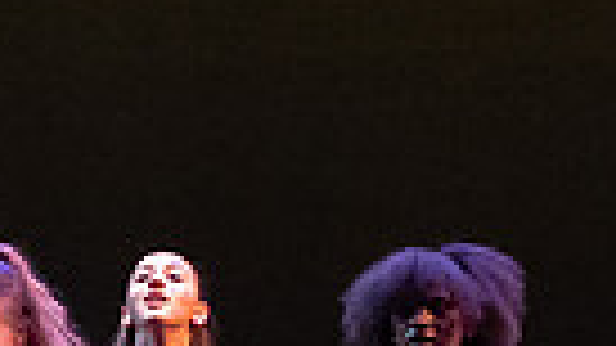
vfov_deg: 3.7
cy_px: 585
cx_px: -184
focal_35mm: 330
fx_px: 5389
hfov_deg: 6.5
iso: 4000
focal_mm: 50
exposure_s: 1/400
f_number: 4
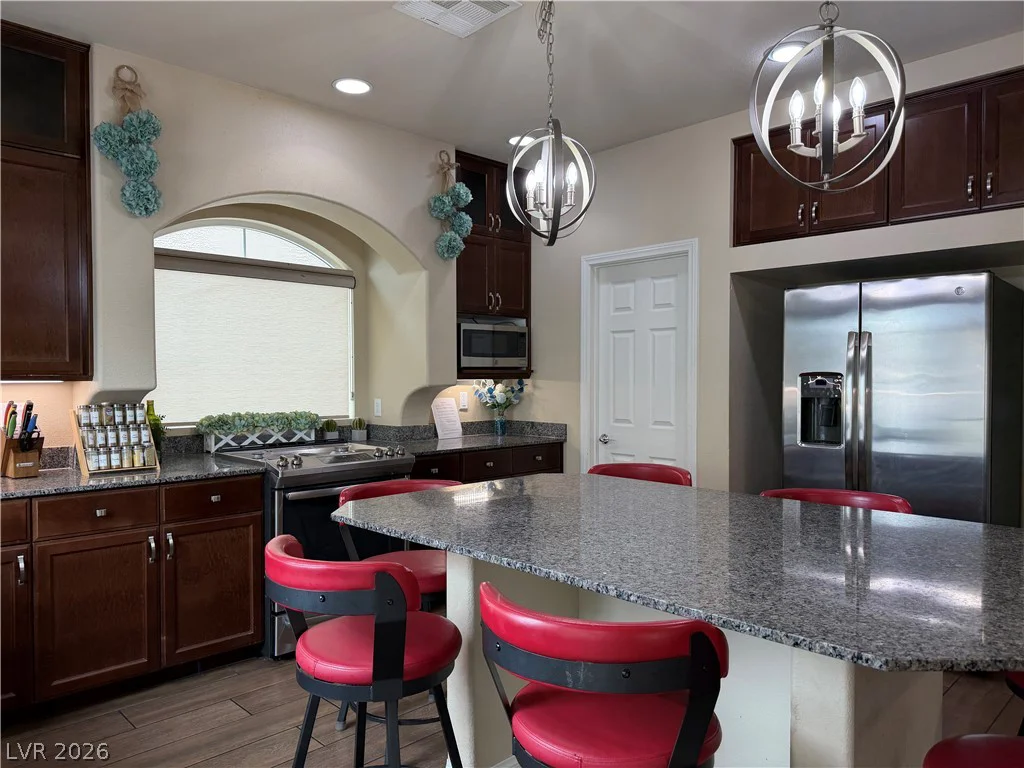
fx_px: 710
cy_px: 384
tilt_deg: -2.7
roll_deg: -0.1
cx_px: 512
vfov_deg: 56.8
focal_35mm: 24
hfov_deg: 71.6
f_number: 1.78
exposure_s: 1/120
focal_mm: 6.76
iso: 100
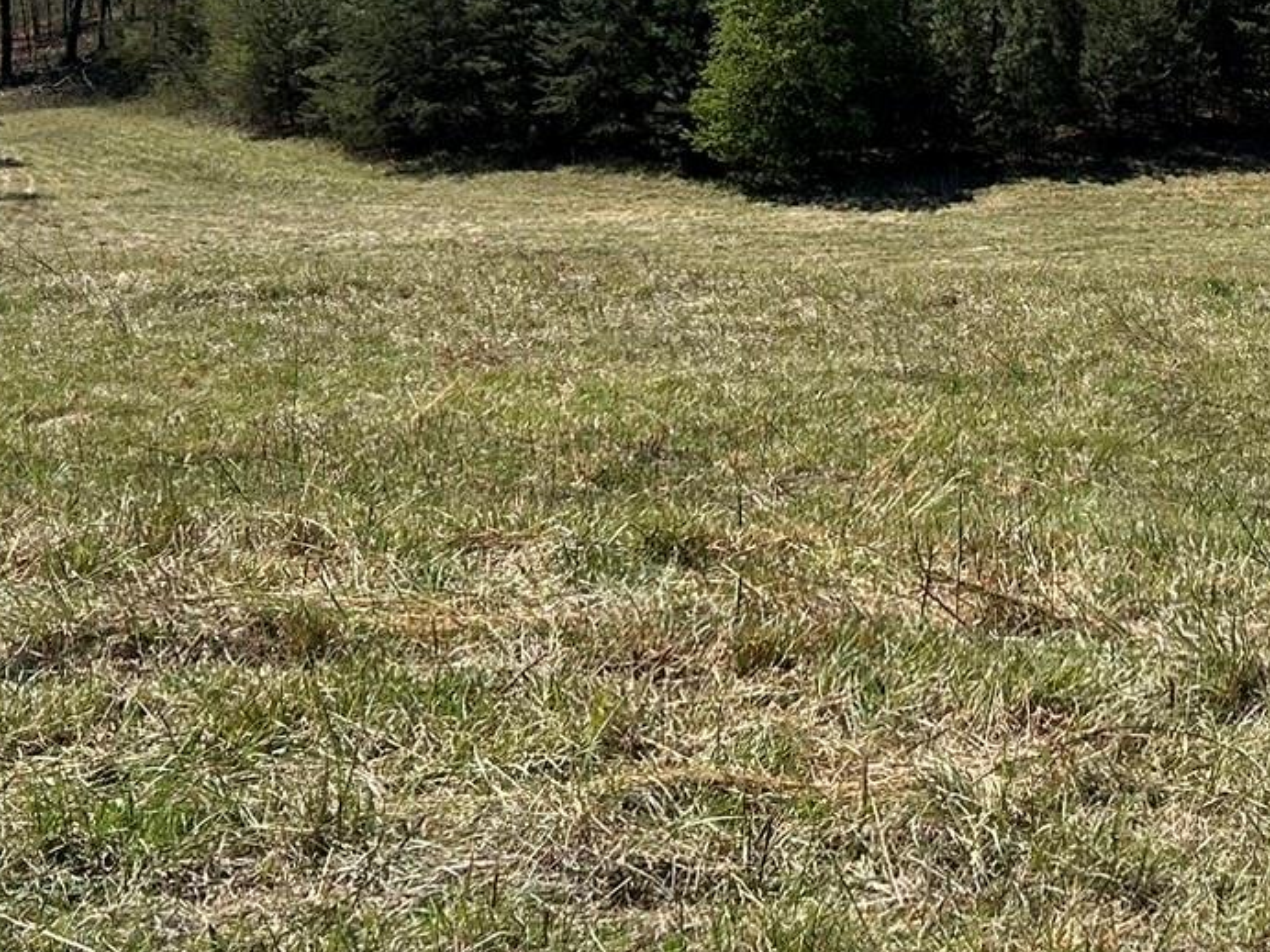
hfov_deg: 24.9
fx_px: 2825
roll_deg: -0.7
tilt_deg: -5.7
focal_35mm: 77
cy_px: 79
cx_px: 1002
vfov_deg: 18.8
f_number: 1.5
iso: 50
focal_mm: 5.7
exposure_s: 1/3831
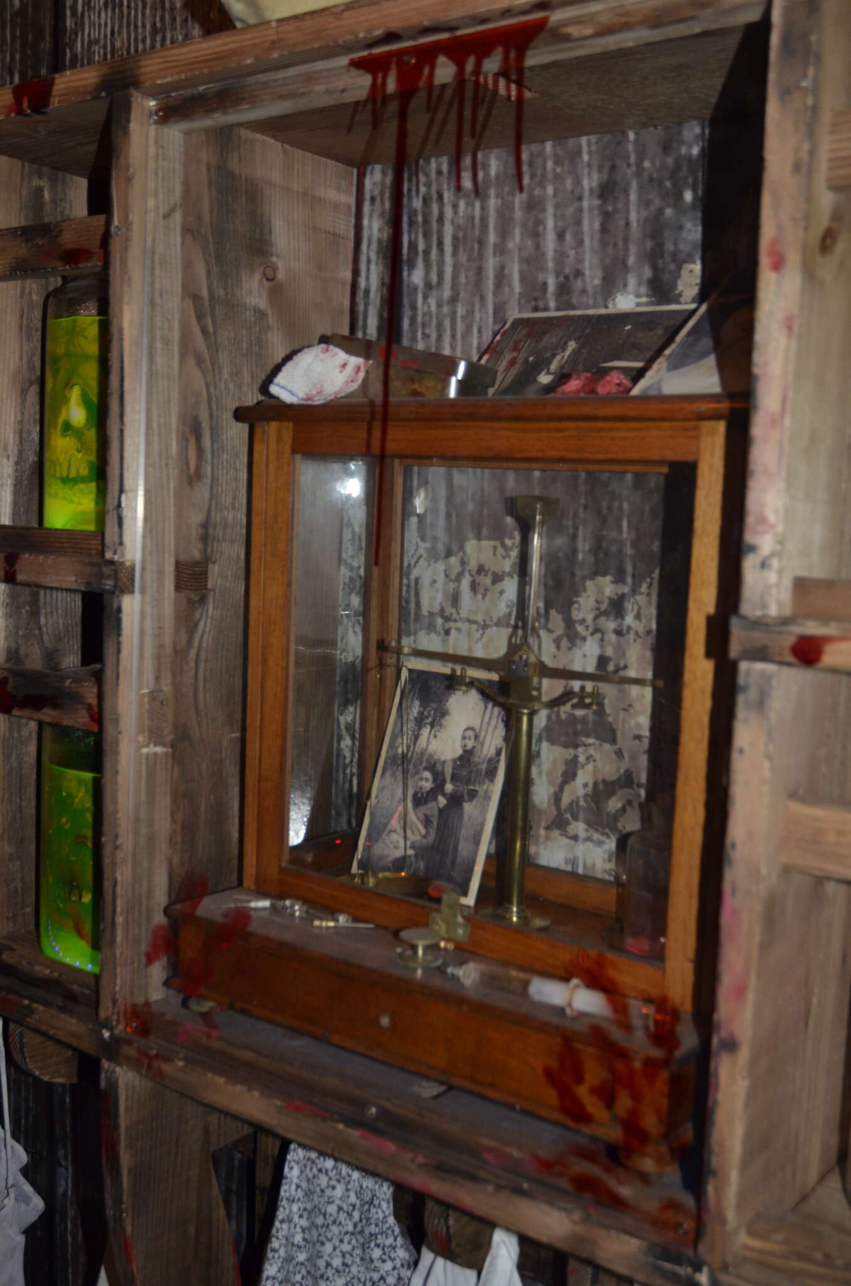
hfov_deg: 35.3
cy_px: 643
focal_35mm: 38
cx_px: 426
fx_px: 1336
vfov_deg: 51.4
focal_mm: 25
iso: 800
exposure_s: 1/60
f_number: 3.8
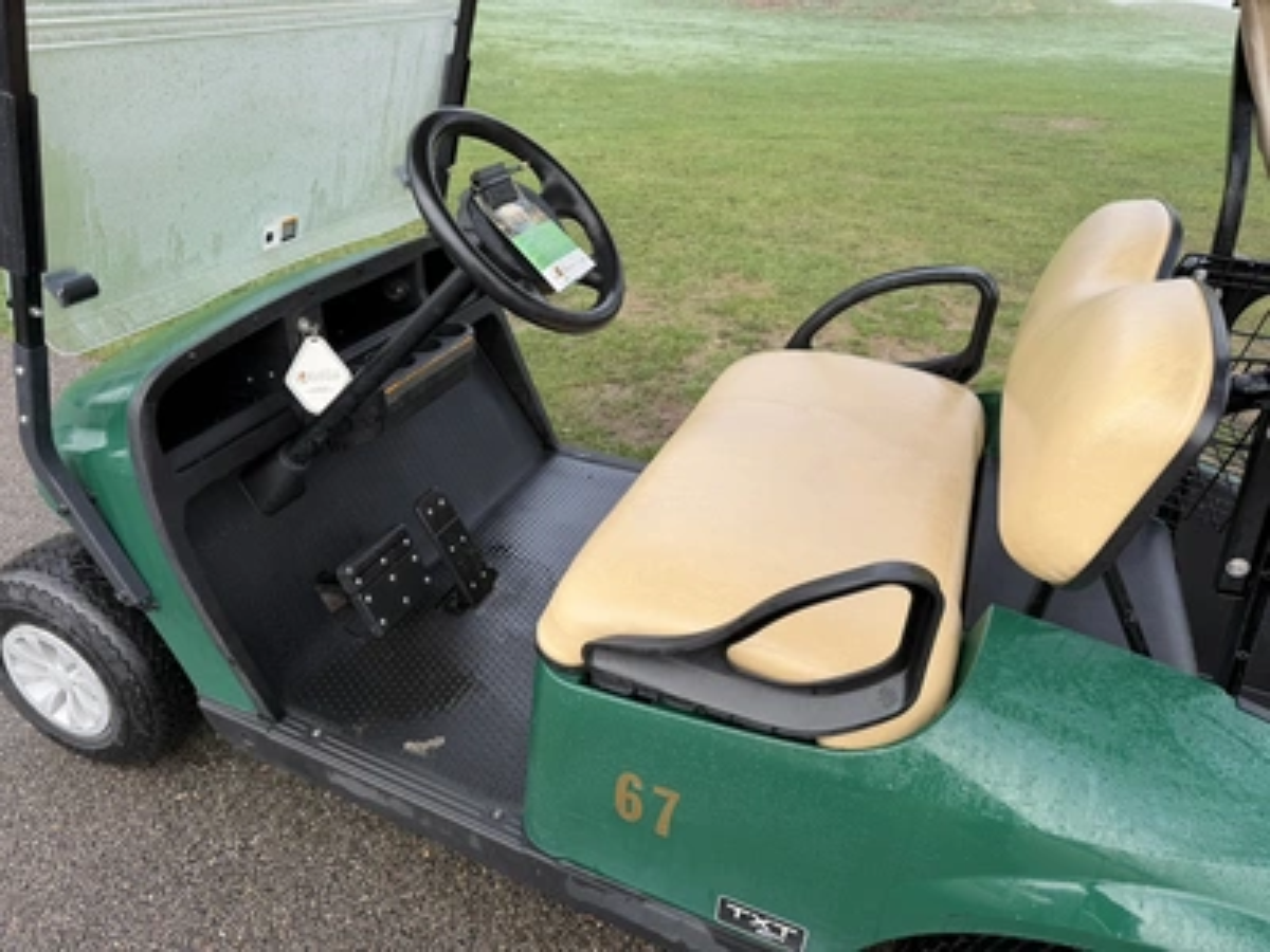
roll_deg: -3.9
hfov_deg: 71.6
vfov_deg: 56.8
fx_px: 881
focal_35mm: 24
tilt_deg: -24.2
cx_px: 635
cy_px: 476
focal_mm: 6.76
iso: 80
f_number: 1.78
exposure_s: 1/445
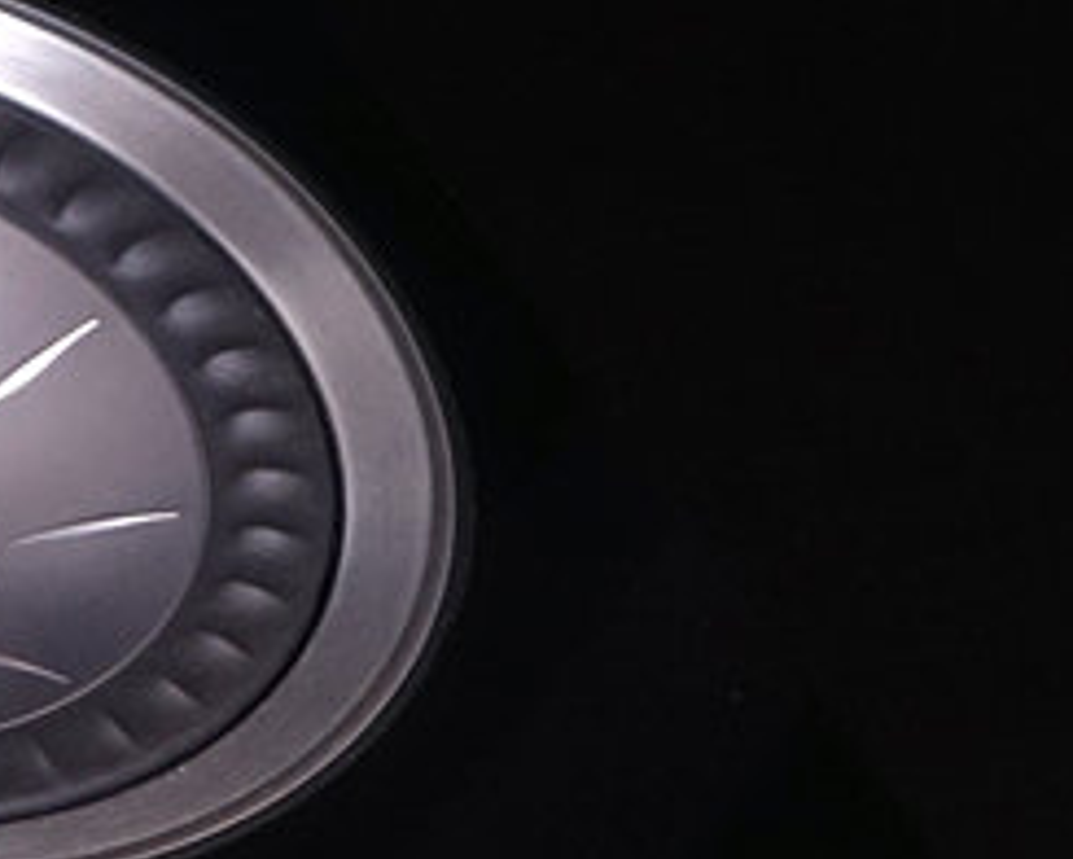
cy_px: 837
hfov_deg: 7.1
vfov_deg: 5.7
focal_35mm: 271
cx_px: -61
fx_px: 8606
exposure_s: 1/60
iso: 800
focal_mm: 21.48
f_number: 5.6
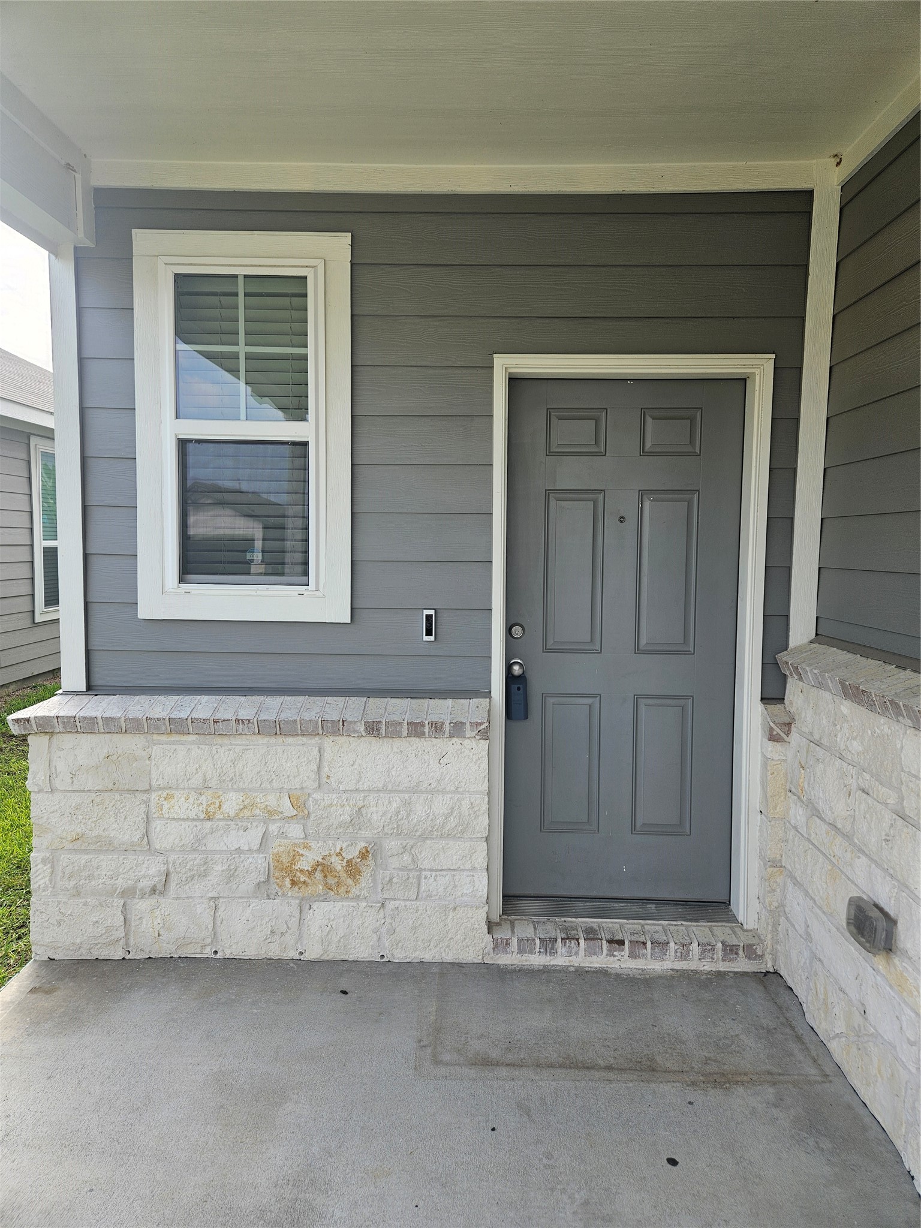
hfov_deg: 58.9
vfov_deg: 73.9
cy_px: 614
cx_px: 460
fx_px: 816
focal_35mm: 23
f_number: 1.8
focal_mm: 5.4
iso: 25
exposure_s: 1/254
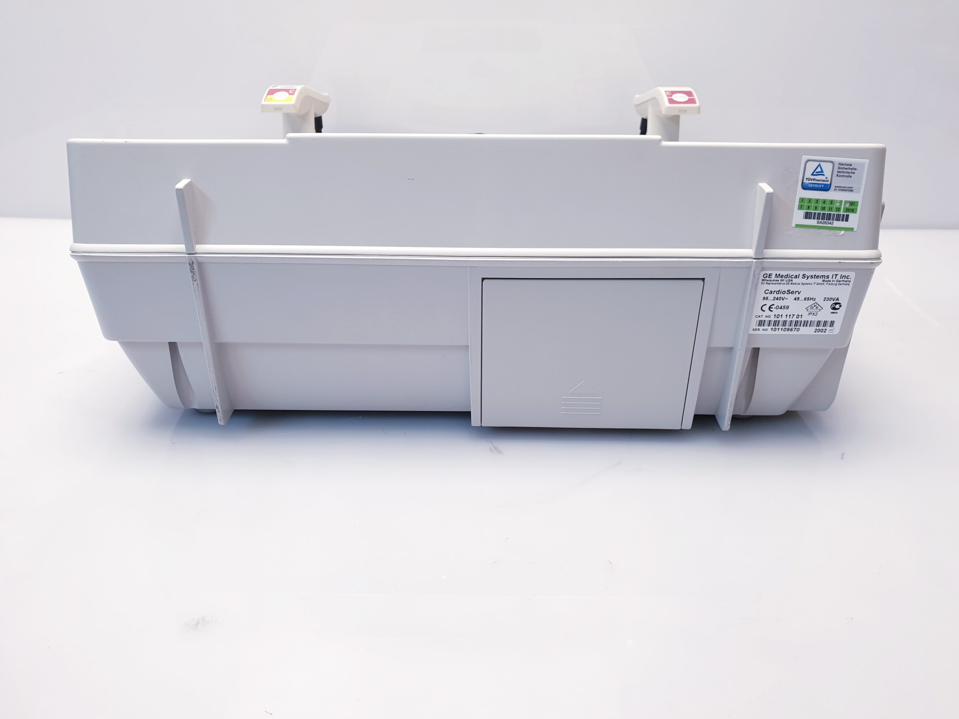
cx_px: 480
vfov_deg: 53.1
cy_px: 360
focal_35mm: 26
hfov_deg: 67.3
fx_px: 720
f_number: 2.4
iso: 80
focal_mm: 4.3
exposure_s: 1/50
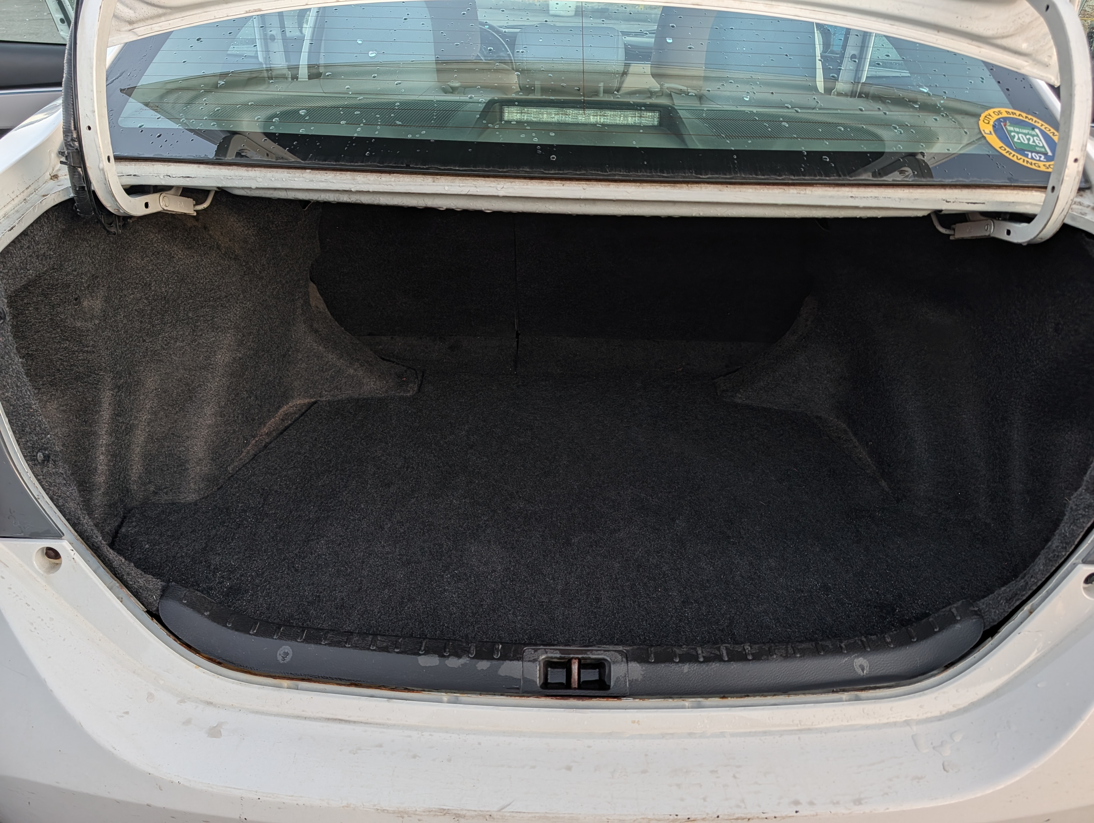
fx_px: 760
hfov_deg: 71.5
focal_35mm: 24
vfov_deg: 56.9
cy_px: 412
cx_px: 547
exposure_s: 1/120
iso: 100
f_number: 1.68
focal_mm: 6.9
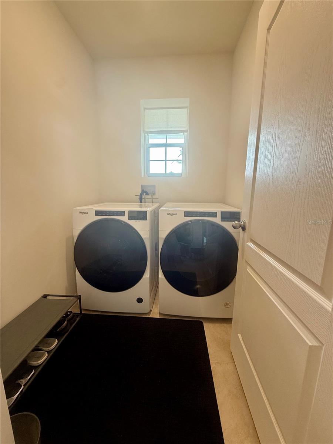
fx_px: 180
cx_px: 166
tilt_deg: -9.8
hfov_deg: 85.7
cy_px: 222
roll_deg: +0.1
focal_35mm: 14
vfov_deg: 102.1
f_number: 2.2
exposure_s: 1/120
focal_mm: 2.22
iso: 125
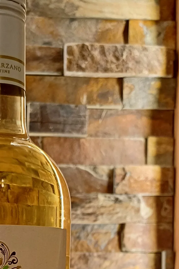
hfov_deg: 21.5
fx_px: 455
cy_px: 266
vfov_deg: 30.7
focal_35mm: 61
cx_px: 0
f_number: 1.8
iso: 250
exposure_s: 1/50
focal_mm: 4.65
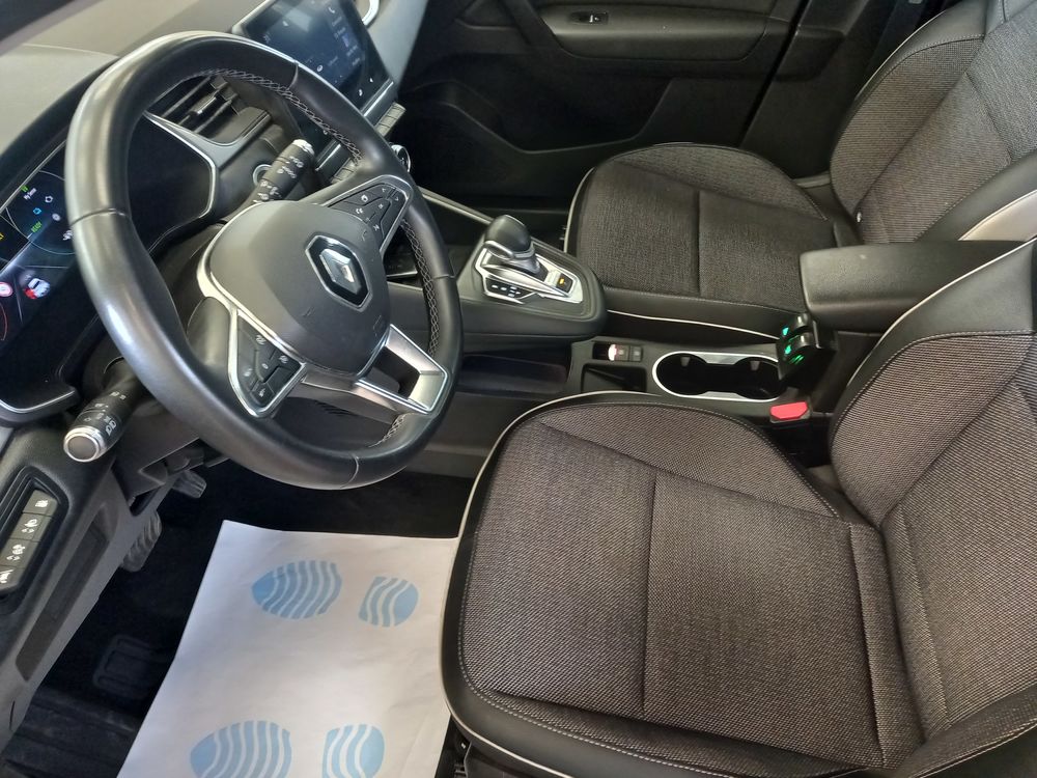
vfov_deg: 54.9
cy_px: 389
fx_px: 749
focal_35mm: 25
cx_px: 518
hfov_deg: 69.4
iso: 500
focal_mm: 4.6
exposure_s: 1/20
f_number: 2
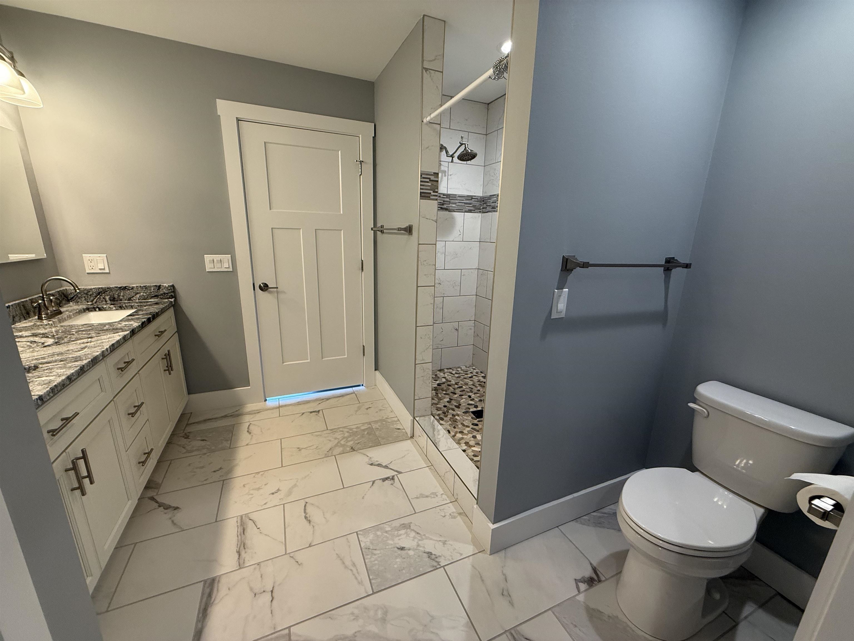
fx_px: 345
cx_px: 427
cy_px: 320
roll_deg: -1.3
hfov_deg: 102.1
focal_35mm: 14
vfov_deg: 85.7
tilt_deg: -14.0
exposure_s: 1/120
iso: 200
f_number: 2.2
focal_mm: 2.22
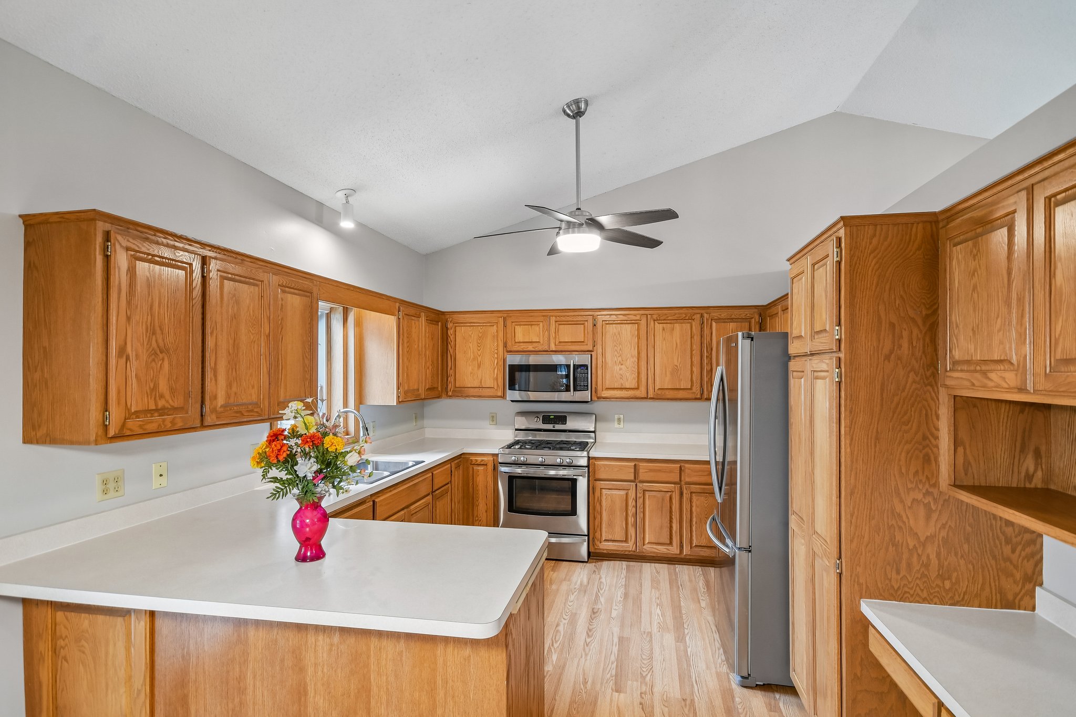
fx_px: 538
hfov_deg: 90.0
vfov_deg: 67.4
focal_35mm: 18
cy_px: 358
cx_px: 538
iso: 400
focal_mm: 12
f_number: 6.3
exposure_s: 1/8
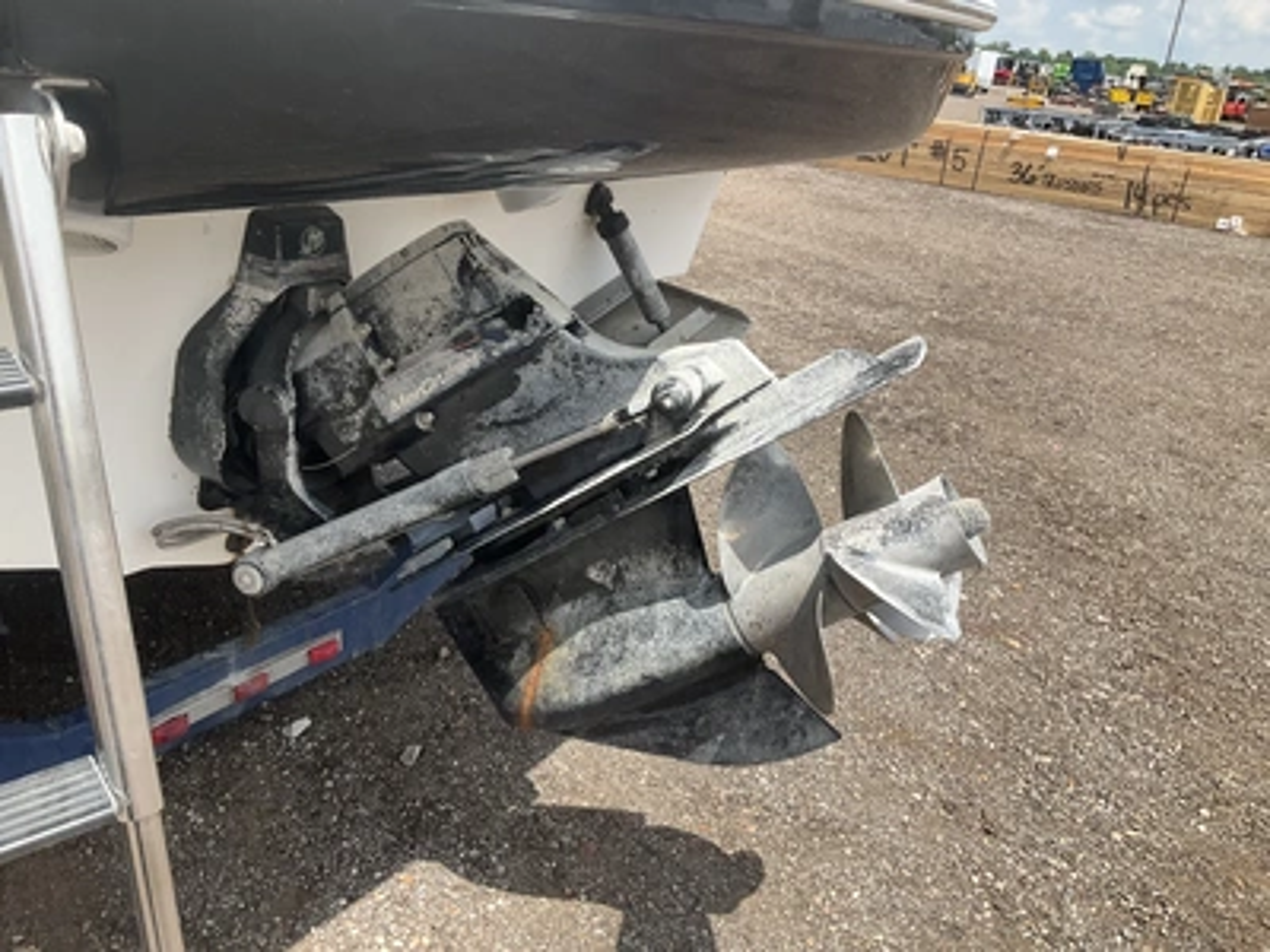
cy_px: 476
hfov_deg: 61.7
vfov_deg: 48.2
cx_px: 635
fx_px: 1064
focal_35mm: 29
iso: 25
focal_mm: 3
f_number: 1.8
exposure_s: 1/1144
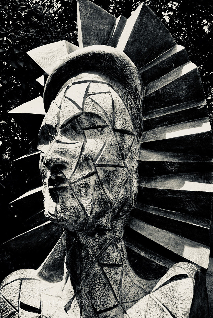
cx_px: 106
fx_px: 292
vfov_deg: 57.2
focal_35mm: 33
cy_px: 159
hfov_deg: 40.0
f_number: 11
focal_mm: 33
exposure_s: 1/250
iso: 400
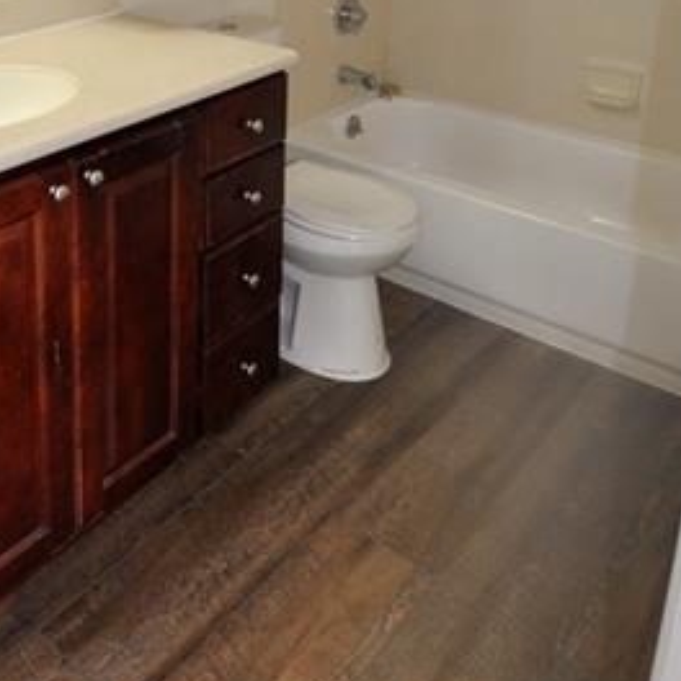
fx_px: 824
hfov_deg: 43.7
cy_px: 15
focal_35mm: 37
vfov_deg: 40.0
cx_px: 182
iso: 400
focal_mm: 10
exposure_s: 1/125
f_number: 3.5
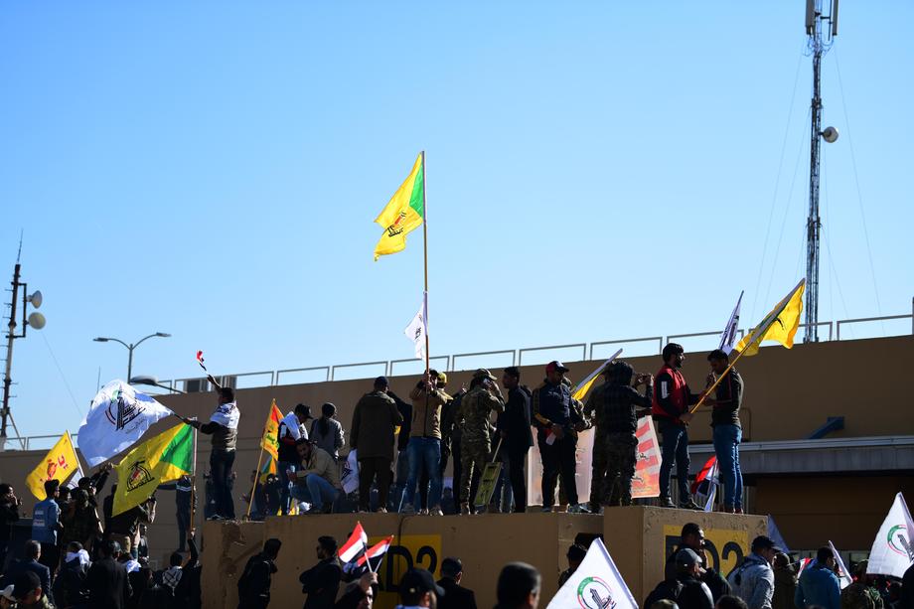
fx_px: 2183
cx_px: 457
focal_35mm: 86
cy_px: 304
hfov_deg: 23.6
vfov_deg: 15.9
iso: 160
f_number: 3.2
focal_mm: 86
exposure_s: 1/2000
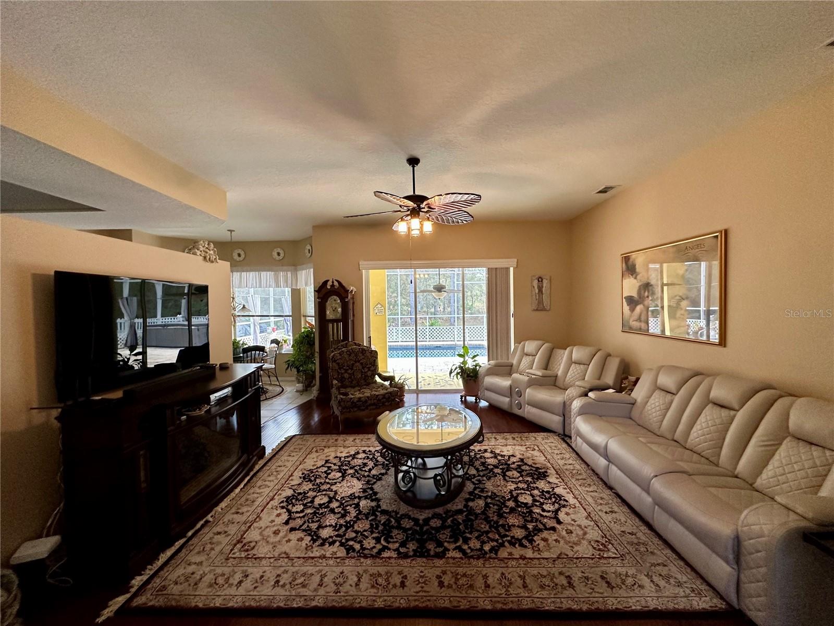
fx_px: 337
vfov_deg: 85.7
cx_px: 417
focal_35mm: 14
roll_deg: +0.0
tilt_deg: -1.8
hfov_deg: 102.1
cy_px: 313
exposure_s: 1/120
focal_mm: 2.22
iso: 200
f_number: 2.2
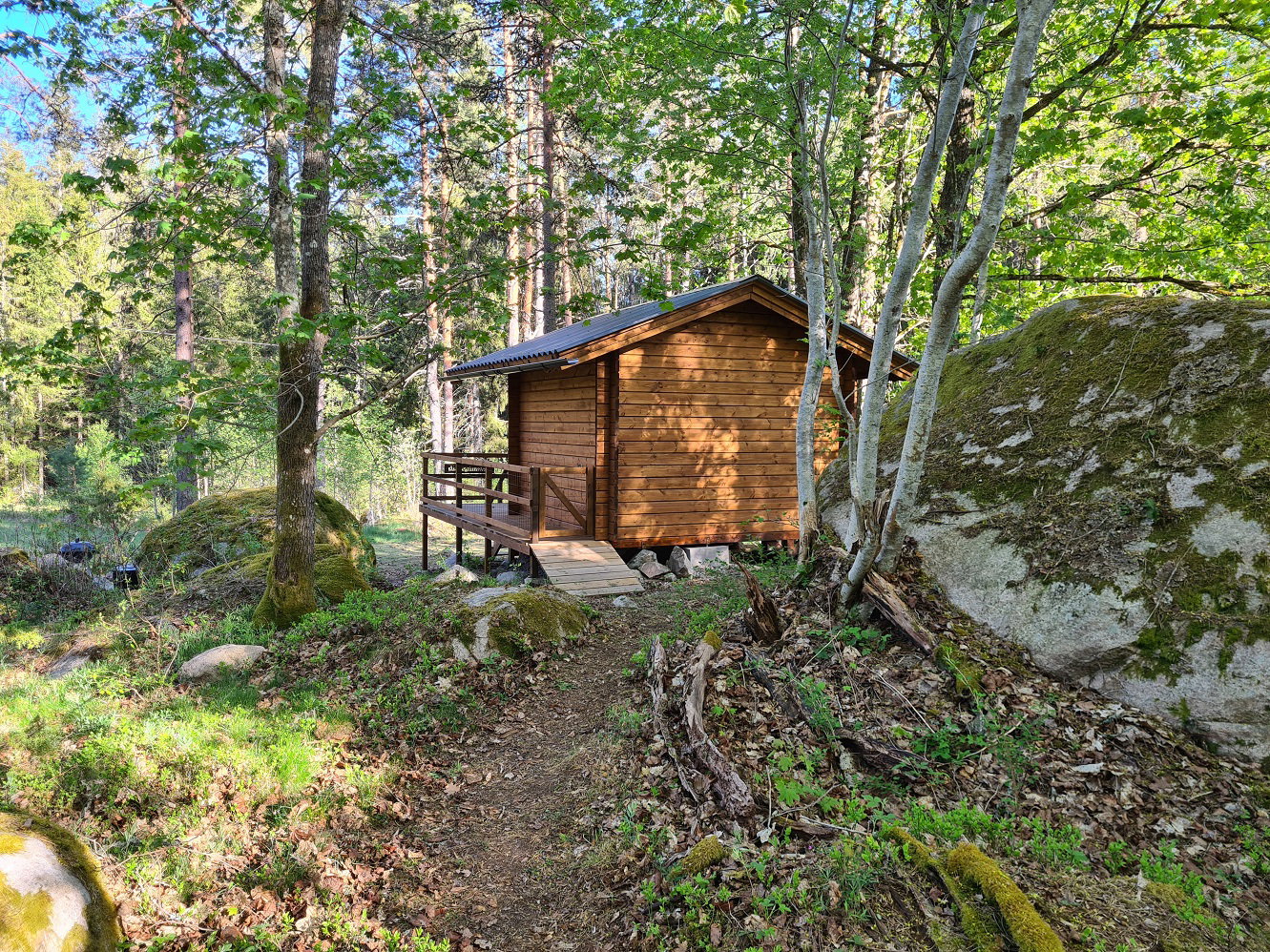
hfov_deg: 67.3
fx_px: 954
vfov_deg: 53.1
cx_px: 635
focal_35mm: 26
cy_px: 476
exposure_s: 1/171
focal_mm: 5.4
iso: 50
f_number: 1.8
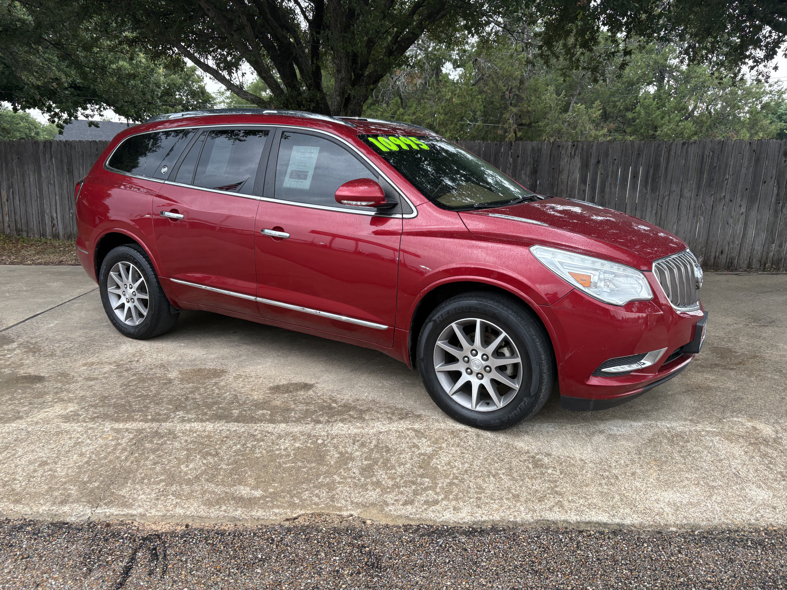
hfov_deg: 67.3
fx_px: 591
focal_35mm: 26
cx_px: 394
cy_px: 295
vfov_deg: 53.1
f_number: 1.6
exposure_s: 1/122
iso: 64
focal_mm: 5.96
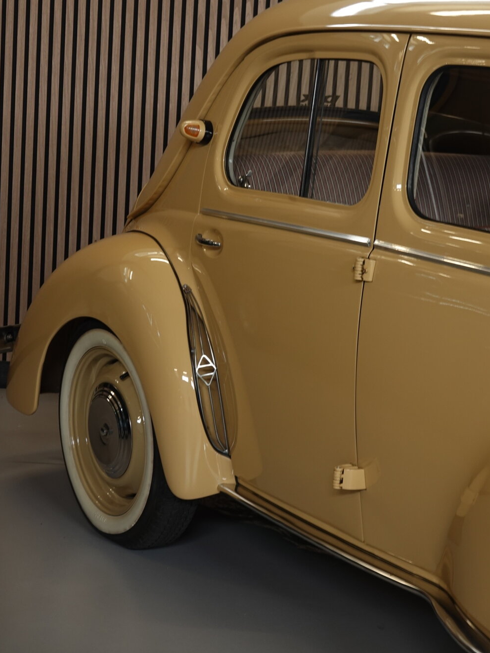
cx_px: 244
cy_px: 316
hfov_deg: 17.4
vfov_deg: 23.0
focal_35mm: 85
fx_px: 1604
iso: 125
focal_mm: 28.54
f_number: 4
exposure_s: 1/15
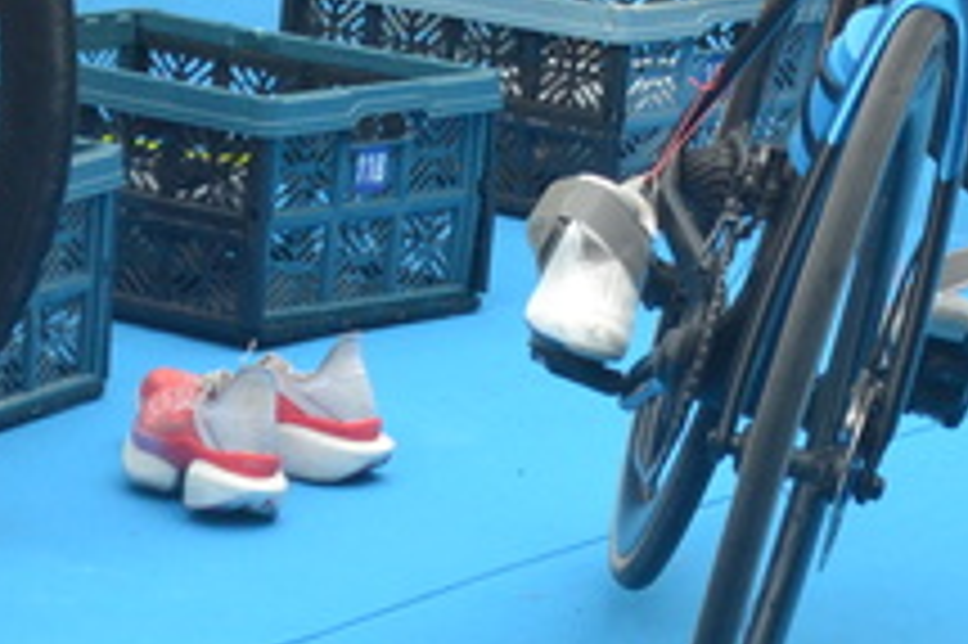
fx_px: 8812
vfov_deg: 4.2
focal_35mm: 328
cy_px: -378
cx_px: 606
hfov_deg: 6.3
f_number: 5.6
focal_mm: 55
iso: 1100
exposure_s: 1/500
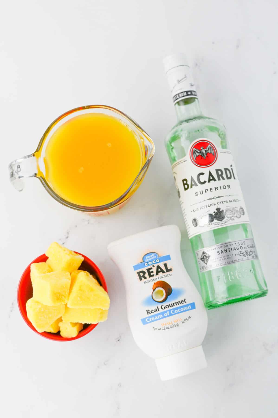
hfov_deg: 27.0
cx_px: 139
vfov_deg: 39.6
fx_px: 580
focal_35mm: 50
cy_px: 209
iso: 180
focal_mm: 50
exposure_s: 1/80
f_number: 6.3
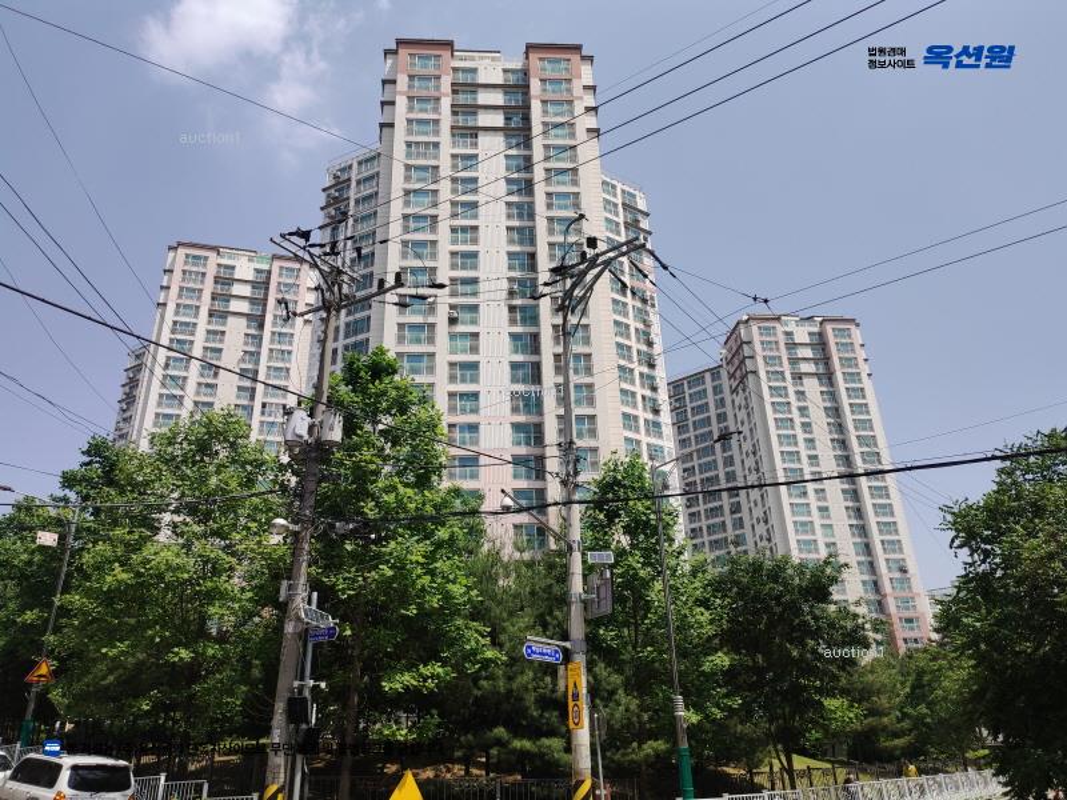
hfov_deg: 63.4
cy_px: 400
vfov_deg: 49.7
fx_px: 863
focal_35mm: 28
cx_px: 534
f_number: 1.75
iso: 99
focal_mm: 4.77
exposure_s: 1/5396
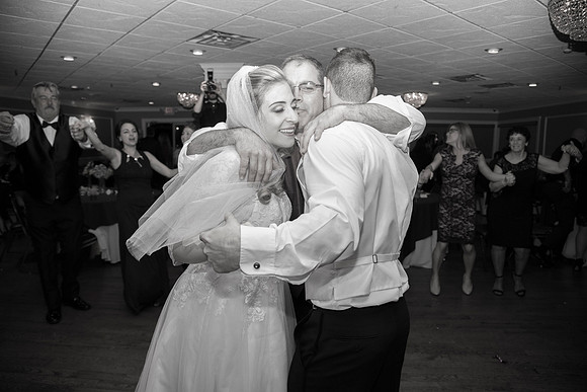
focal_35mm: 24
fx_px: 391
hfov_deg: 73.7
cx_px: 294
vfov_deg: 53.2
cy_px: 196
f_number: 4
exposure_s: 1/200
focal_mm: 24
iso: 2000
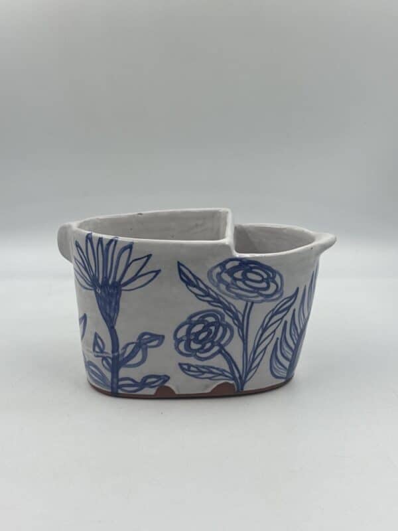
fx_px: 736
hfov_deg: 30.3
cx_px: 199
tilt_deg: -20.3
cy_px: 266
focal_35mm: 48
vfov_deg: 39.7
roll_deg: -0.9
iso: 64
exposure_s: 1/546
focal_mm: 6.86
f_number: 1.78
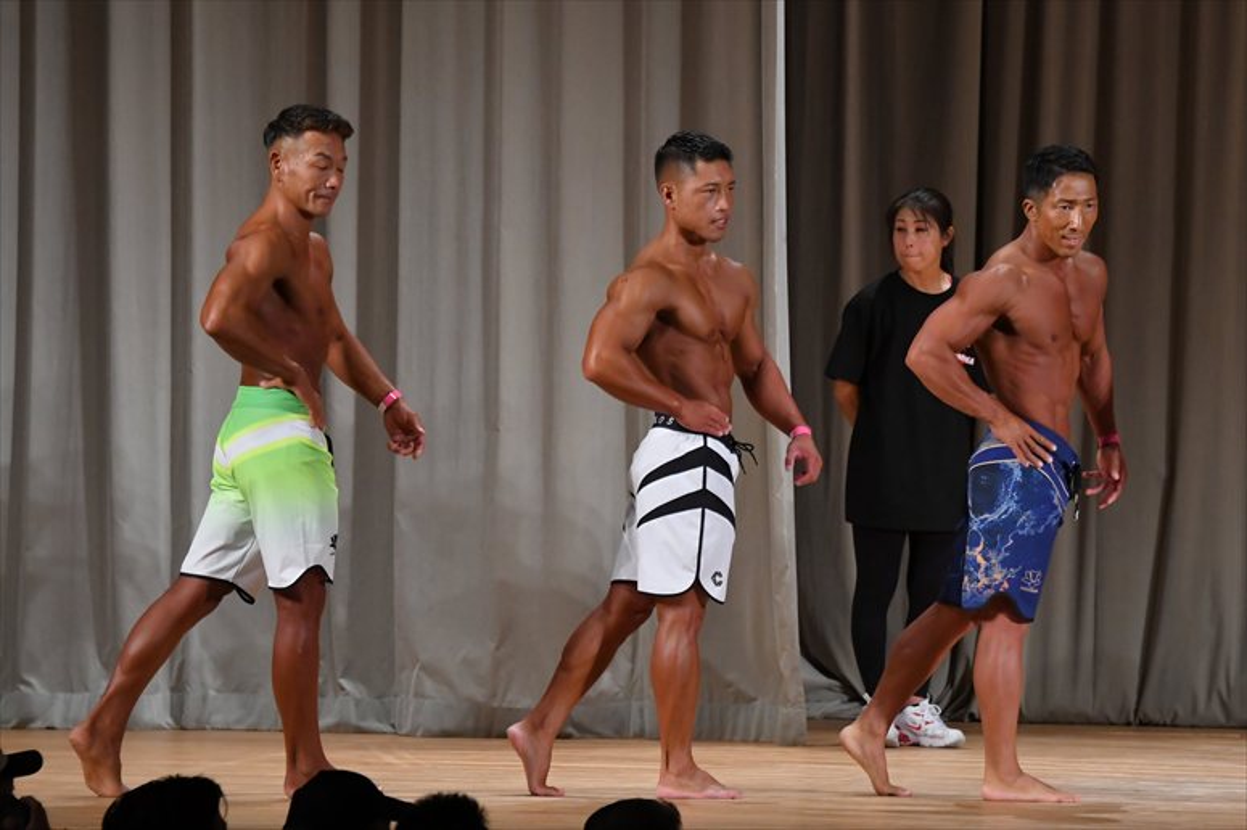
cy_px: 415
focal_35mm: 240
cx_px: 624
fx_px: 8309
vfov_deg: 5.7
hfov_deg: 8.6
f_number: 5.6
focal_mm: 160
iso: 3200
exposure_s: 1/400
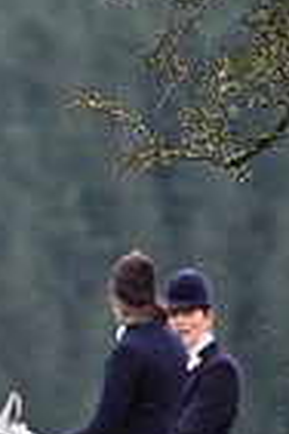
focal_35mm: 821
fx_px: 9885
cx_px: -406
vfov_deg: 2.5
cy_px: 505
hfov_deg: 1.7
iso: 640
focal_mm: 200
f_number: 4.5
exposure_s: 1/800
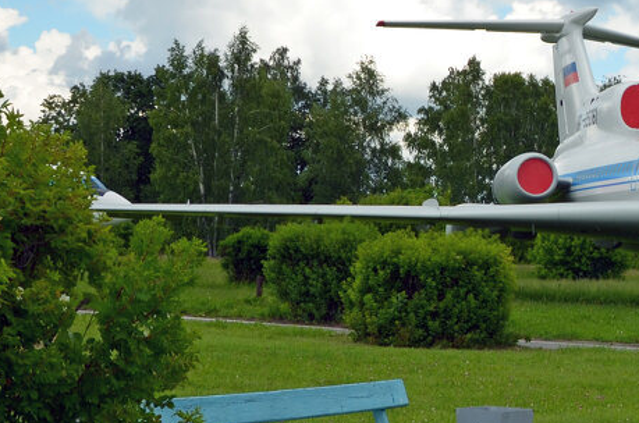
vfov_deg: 16.5
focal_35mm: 82
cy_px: 250
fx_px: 1458
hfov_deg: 22.6
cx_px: 782
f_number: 8
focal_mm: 21
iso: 110
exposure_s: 1/250
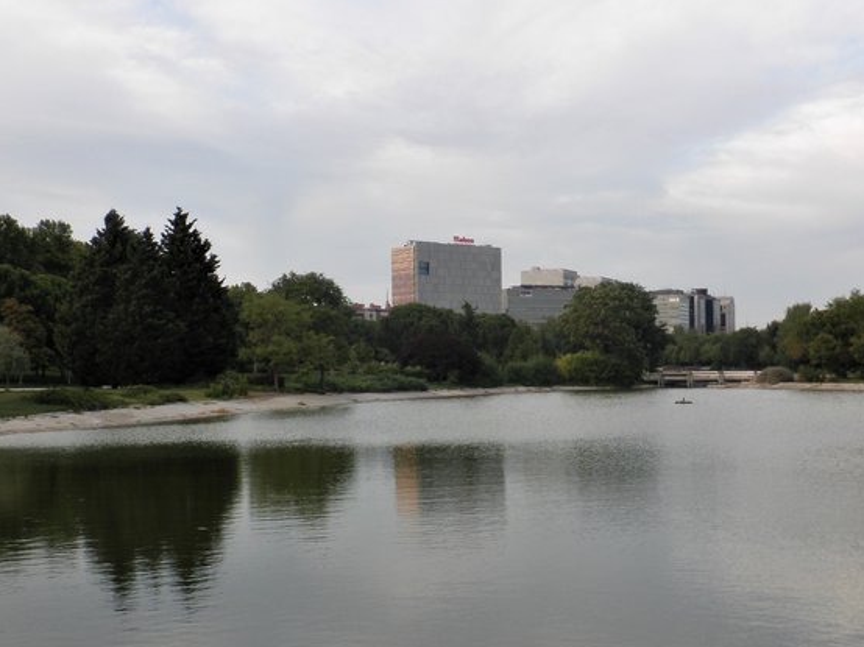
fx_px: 1297
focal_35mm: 52
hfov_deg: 36.8
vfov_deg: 27.9
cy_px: 402
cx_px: 448
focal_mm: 6.3
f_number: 3.5
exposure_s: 1/100
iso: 64
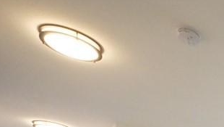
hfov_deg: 26.9
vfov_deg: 18.9
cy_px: 244
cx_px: 356
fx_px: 262
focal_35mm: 44
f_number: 22
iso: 8000
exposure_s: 1/20
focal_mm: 12
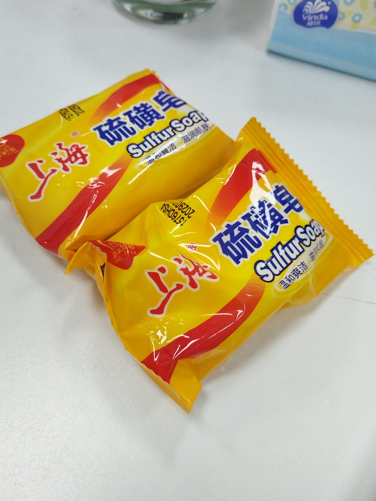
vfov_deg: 67.3
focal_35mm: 26
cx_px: 188
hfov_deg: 53.1
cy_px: 250
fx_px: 377
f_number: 1.9
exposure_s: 1/100
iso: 521
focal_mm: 4.95
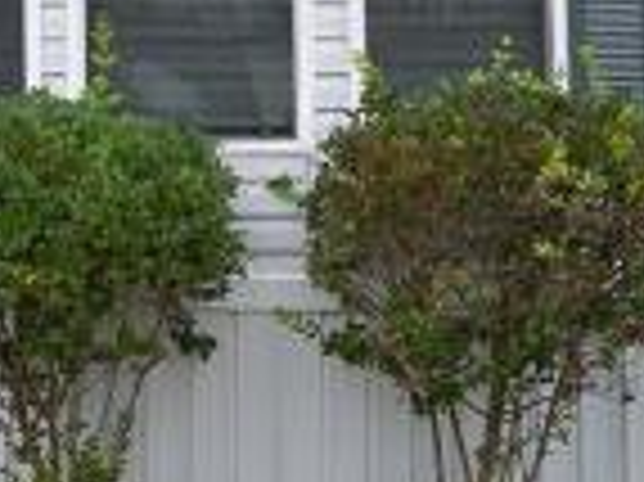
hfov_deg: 19.5
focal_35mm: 98
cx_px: 0
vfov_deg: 14.7
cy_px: -50
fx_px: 1822
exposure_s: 1/250
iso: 80
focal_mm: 6.3
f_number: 3.1
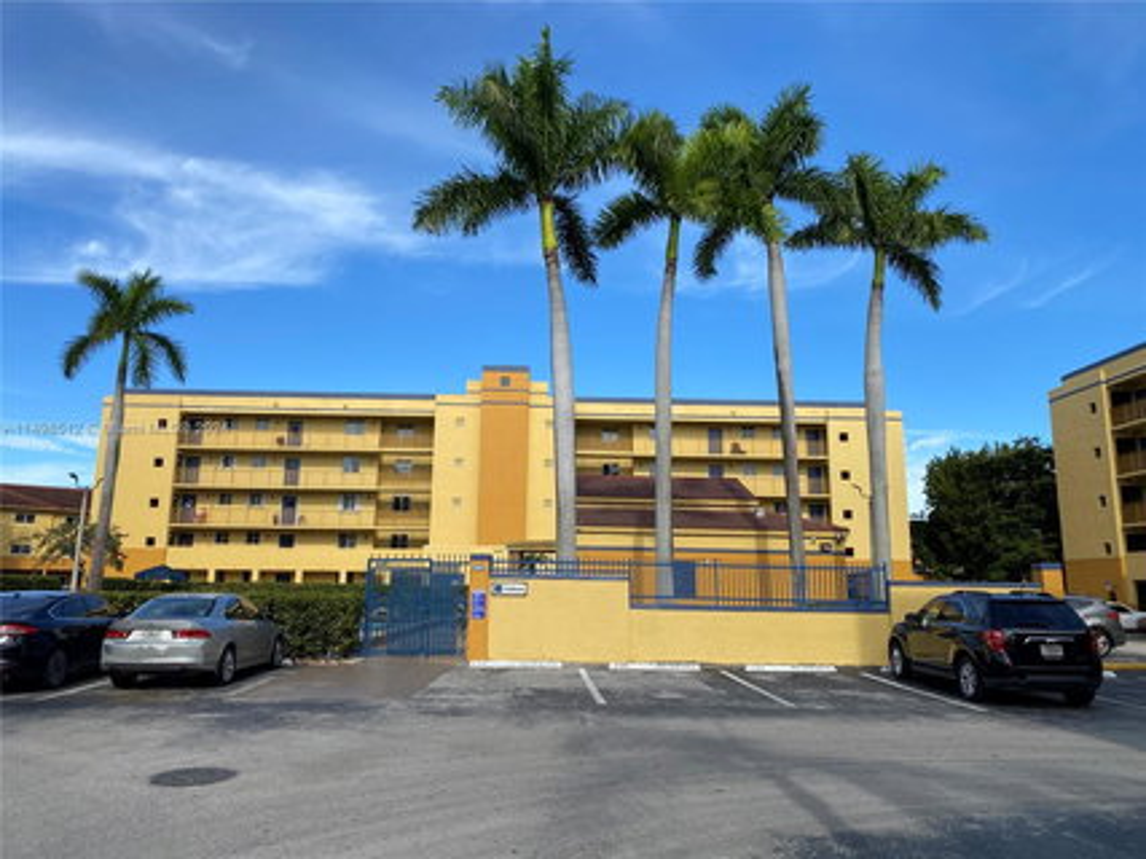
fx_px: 861
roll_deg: -1.0
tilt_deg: +11.2
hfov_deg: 67.3
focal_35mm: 26
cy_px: 430
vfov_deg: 53.0
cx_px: 573
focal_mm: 4.25
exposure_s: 1/2268
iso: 32
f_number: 1.8
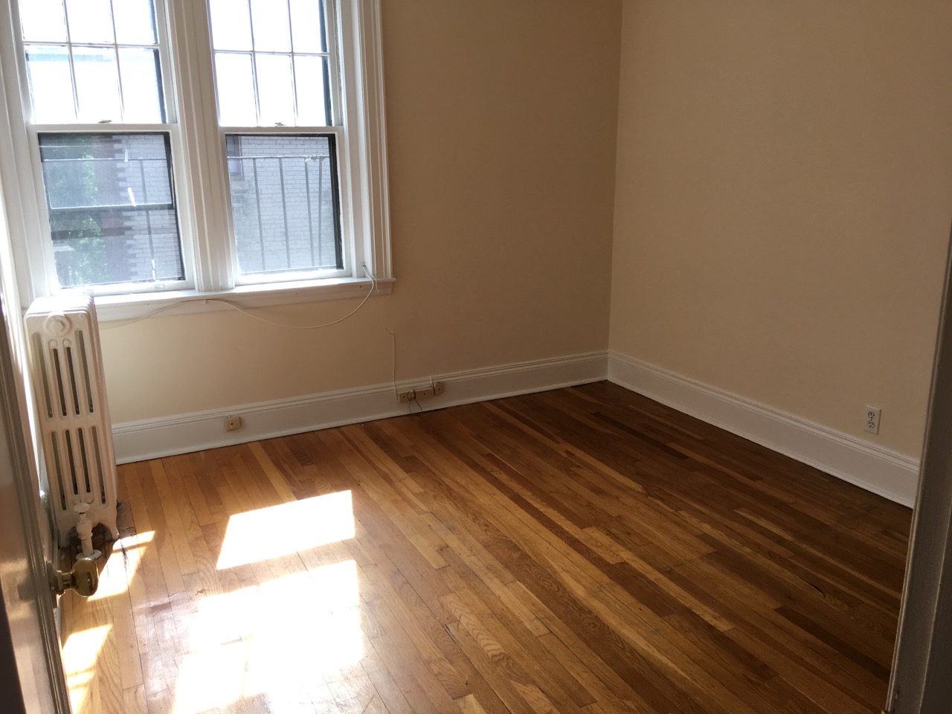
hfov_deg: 61.7
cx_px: 476
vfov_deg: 48.2
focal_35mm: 29
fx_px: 798
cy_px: 357
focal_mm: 4.15
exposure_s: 1/120
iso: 32
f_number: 2.2
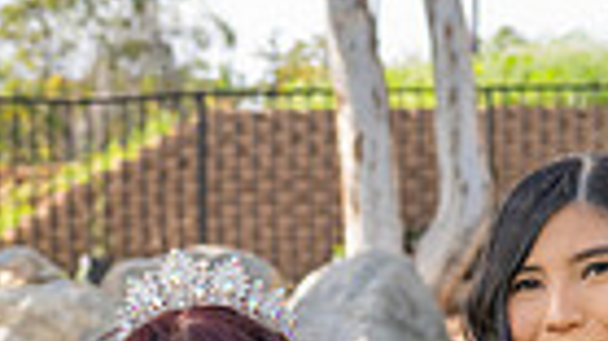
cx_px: 70
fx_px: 4093
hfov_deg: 8.5
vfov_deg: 4.7
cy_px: 780
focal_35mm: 254
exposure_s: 1/250
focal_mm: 58
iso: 200
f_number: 5.6
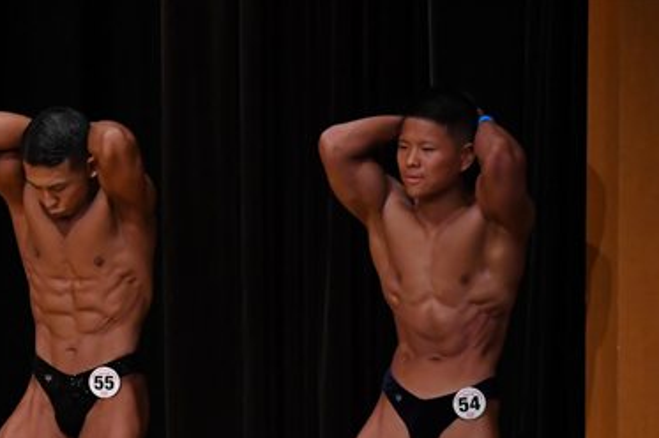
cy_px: 449
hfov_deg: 4.1
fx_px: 9126
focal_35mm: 499
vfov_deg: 2.7
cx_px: 43
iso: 3200
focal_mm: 160
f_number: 5.6
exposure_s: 1/400
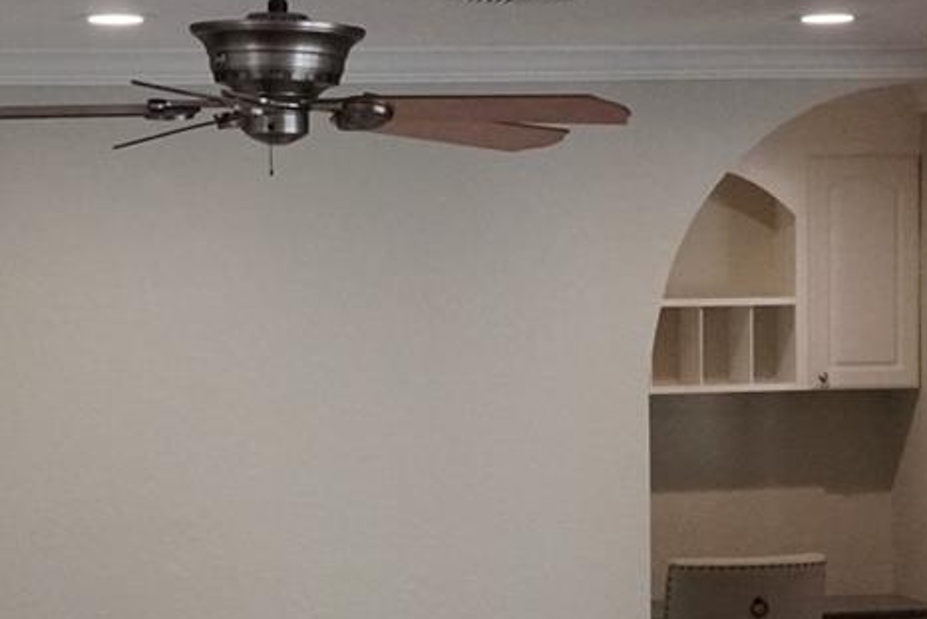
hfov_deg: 15.9
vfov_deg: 10.5
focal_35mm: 129
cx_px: 509
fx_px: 3315
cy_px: 701
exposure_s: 1/60
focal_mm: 25
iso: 5000
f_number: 8
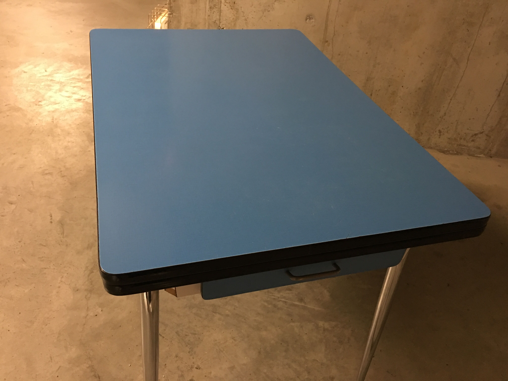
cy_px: 190
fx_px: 426
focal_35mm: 29
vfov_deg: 48.2
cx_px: 254
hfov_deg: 61.7
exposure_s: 1/4
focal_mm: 4.15
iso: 100
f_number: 2.2
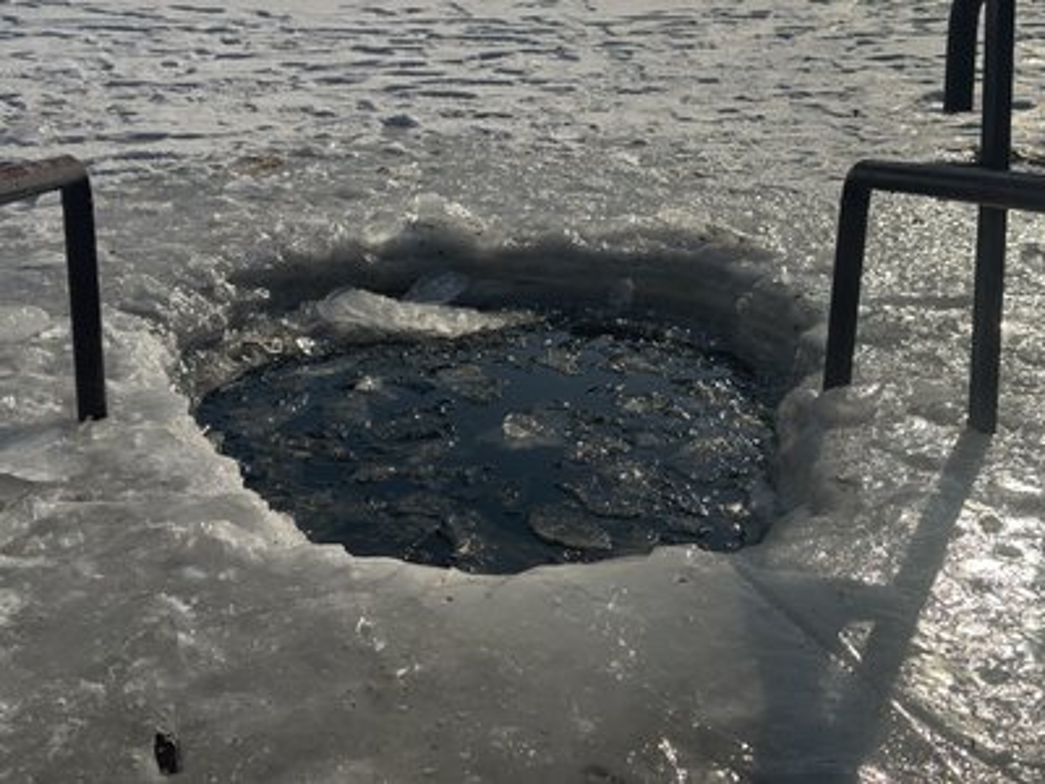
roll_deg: +1.0
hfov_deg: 39.7
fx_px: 1449
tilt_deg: -20.8
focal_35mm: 48
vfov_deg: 30.3
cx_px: 522
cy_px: 392
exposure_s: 1/15385
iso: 80
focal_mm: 6.76
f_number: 1.78
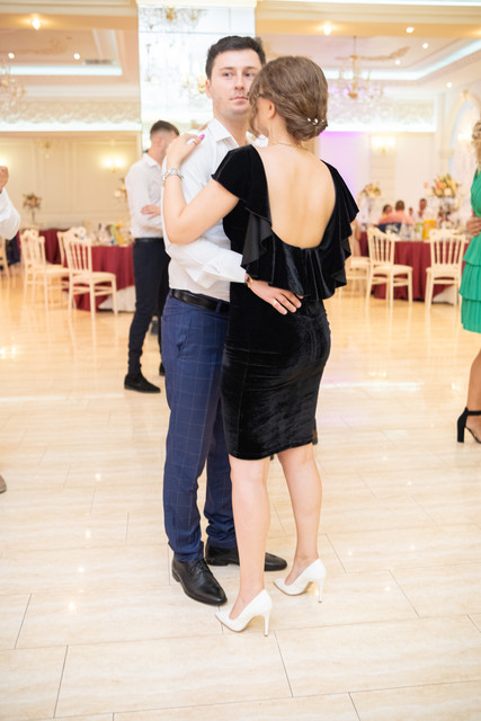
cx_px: 240
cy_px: 360
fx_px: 701
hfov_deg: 37.9
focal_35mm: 35
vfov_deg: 54.4
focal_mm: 23
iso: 1250
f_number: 2
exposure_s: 1/60
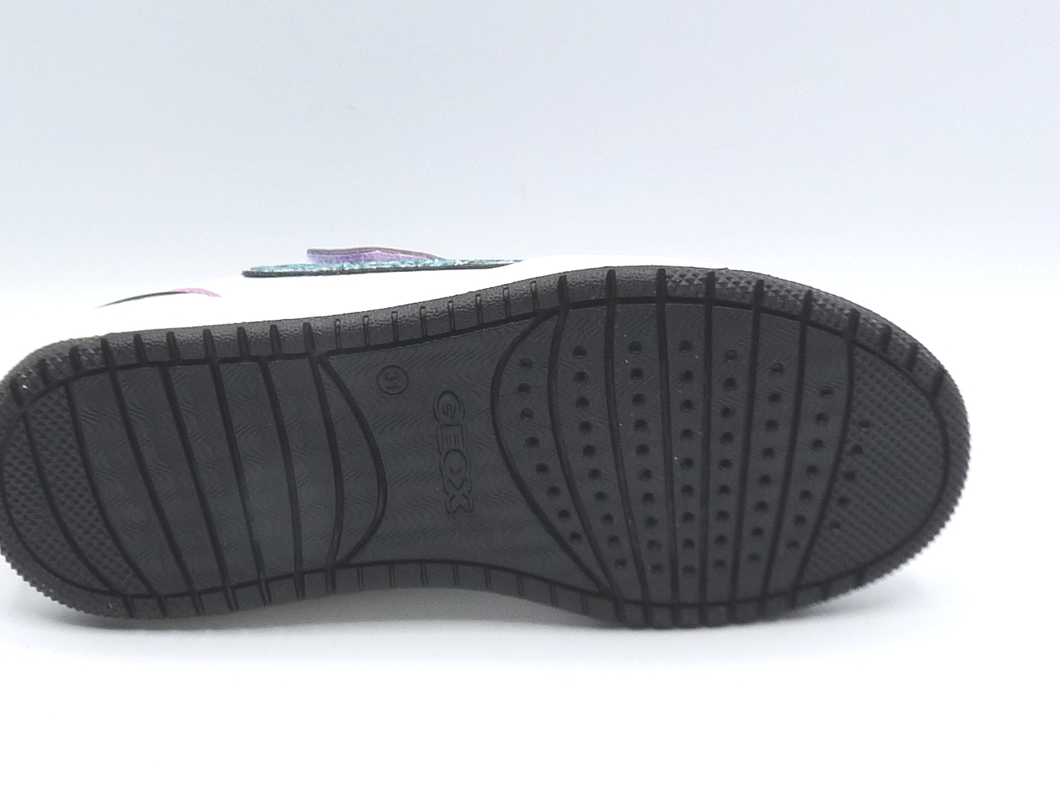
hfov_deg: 32.7
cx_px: 513
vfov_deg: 24.8
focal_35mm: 59
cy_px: 421
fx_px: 1807
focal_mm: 4.8
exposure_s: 1/250
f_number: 4
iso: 100
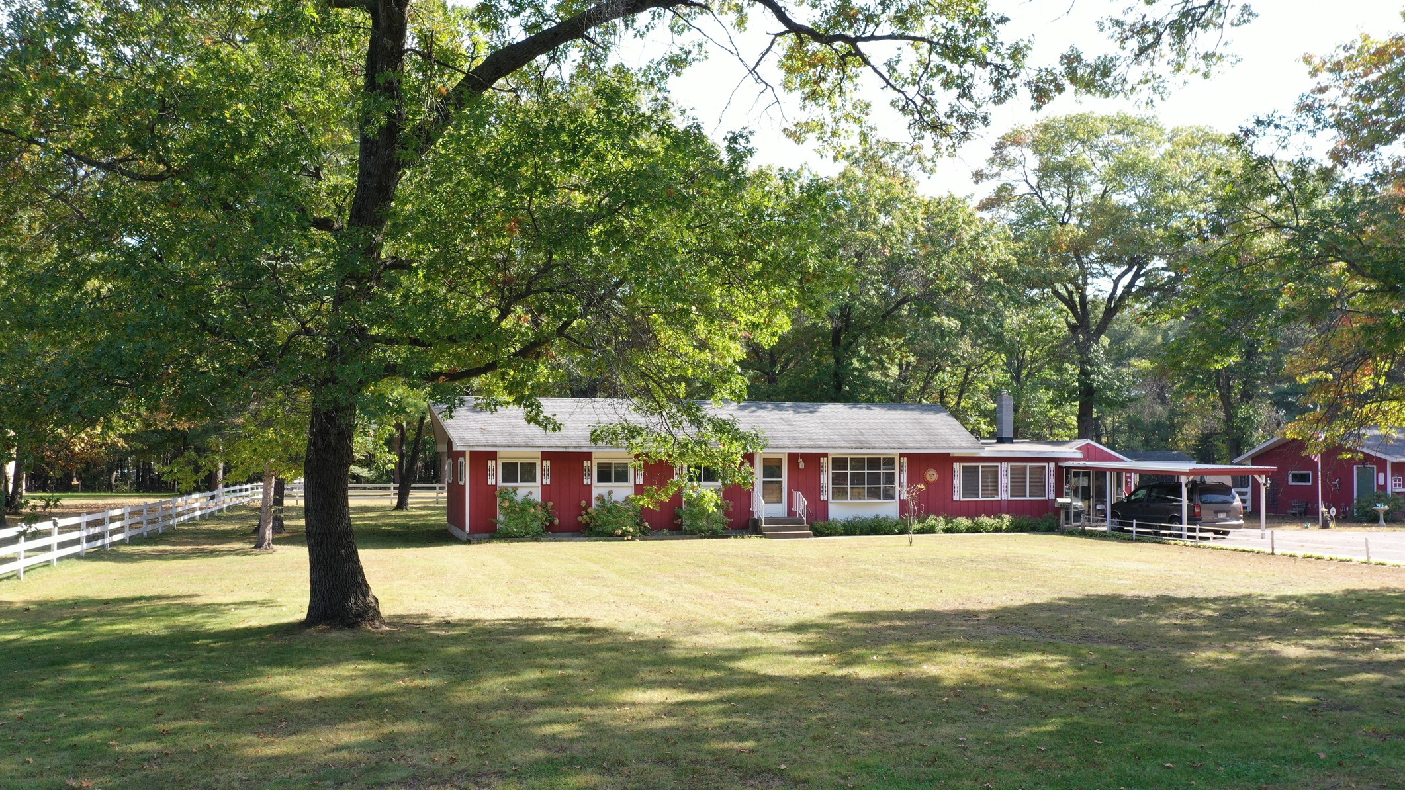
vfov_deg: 38.8
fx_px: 1118
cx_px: 714
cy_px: 462
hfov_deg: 64.3
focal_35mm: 30
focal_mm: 10.26
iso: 100
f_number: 5
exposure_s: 1/100
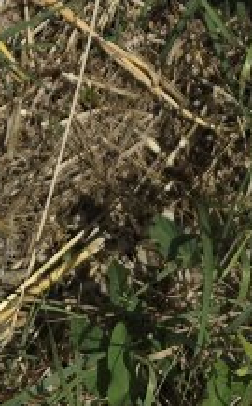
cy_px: -556
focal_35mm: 135
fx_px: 1488
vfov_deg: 12.4
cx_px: 129
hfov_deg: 9.7
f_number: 1.7
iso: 12
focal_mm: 6.3
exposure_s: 1/1989
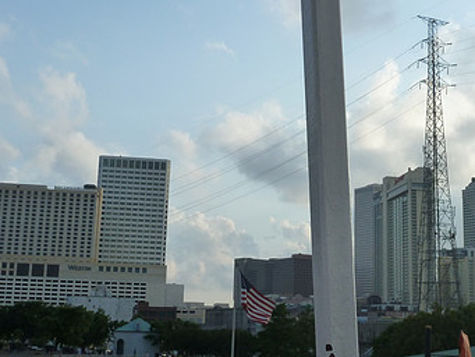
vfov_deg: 28.6
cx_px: 283
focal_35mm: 51
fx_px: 700
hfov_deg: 37.3
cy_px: 192
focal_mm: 5
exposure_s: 1/500
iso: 125
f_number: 4.5
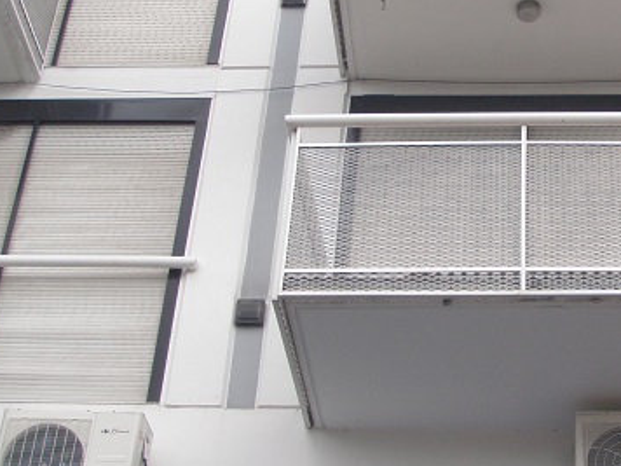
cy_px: 164
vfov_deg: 18.0
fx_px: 1471
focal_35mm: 82
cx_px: 562
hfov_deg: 23.2
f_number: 3.5
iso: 80
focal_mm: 6.7
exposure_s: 1/400
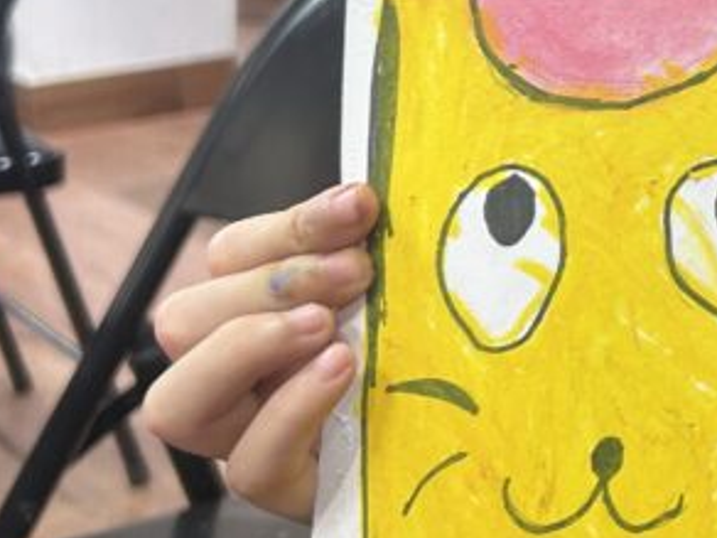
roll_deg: +1.1
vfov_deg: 16.0
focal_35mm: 89
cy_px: -84
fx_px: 1843
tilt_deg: -6.2
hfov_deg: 20.2
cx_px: 928
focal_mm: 5.7
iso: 80
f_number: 1.5
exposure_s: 1/121
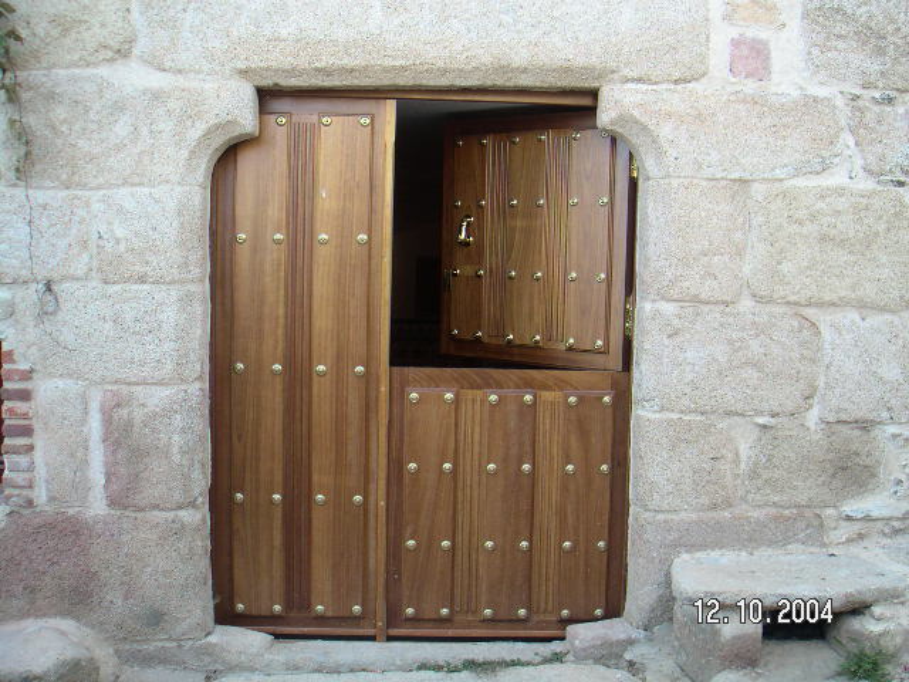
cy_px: 341
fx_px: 998
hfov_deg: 49.0
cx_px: 454
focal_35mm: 38
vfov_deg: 37.7
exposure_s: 1/60
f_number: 2.8
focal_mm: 6
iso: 50
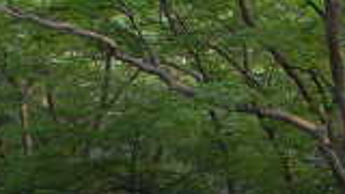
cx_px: 505
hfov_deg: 16.2
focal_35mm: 122
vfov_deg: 9.6
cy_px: 293
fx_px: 1116
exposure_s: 1/43
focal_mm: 5
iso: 80
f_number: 3.5
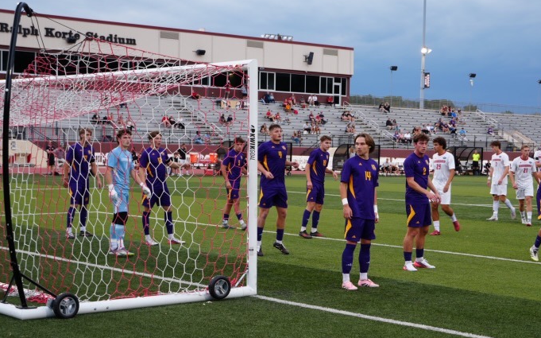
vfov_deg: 18.8
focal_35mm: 69
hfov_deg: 29.8
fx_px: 1017
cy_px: 196
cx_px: 310
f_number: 4.5
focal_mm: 38
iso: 200
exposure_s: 1/60
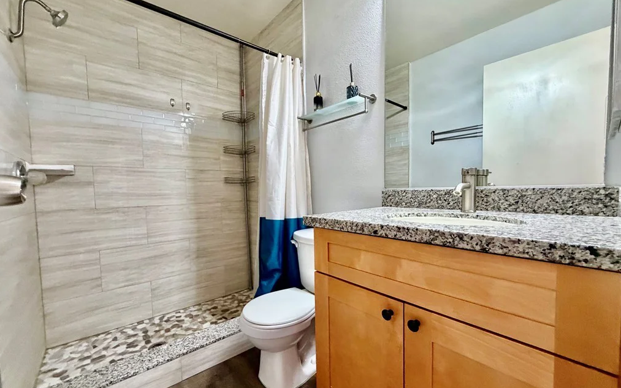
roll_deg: +1.5
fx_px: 254
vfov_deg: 74.7
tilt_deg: -3.6
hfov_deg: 101.5
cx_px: 310
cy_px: 203
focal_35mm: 15
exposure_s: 1/60
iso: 500
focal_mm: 2.22
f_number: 2.2
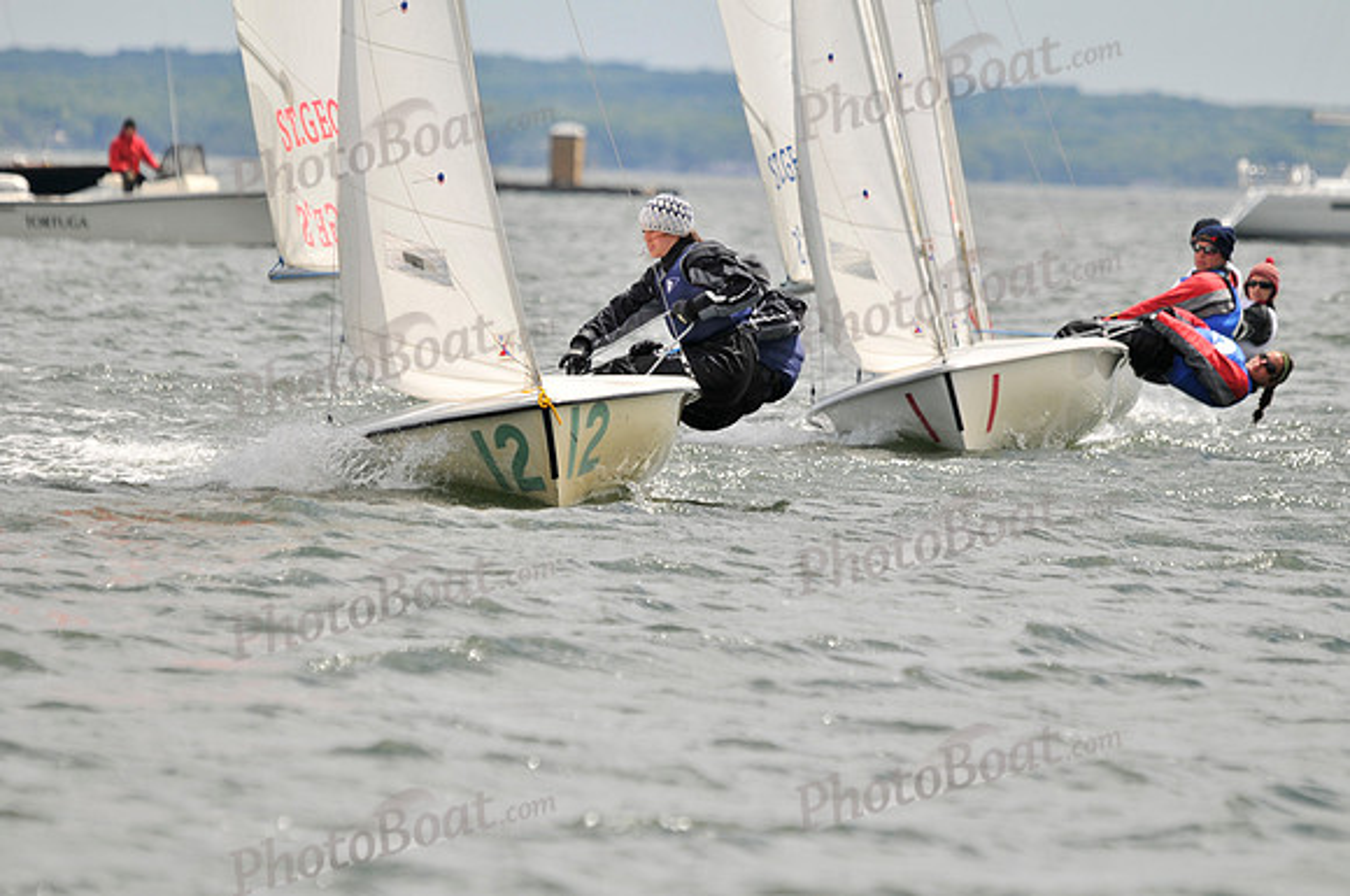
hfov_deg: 3.8
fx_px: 20222
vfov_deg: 2.5
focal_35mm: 540
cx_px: 675
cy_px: 448
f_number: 8
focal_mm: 360
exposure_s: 1/1000
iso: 200
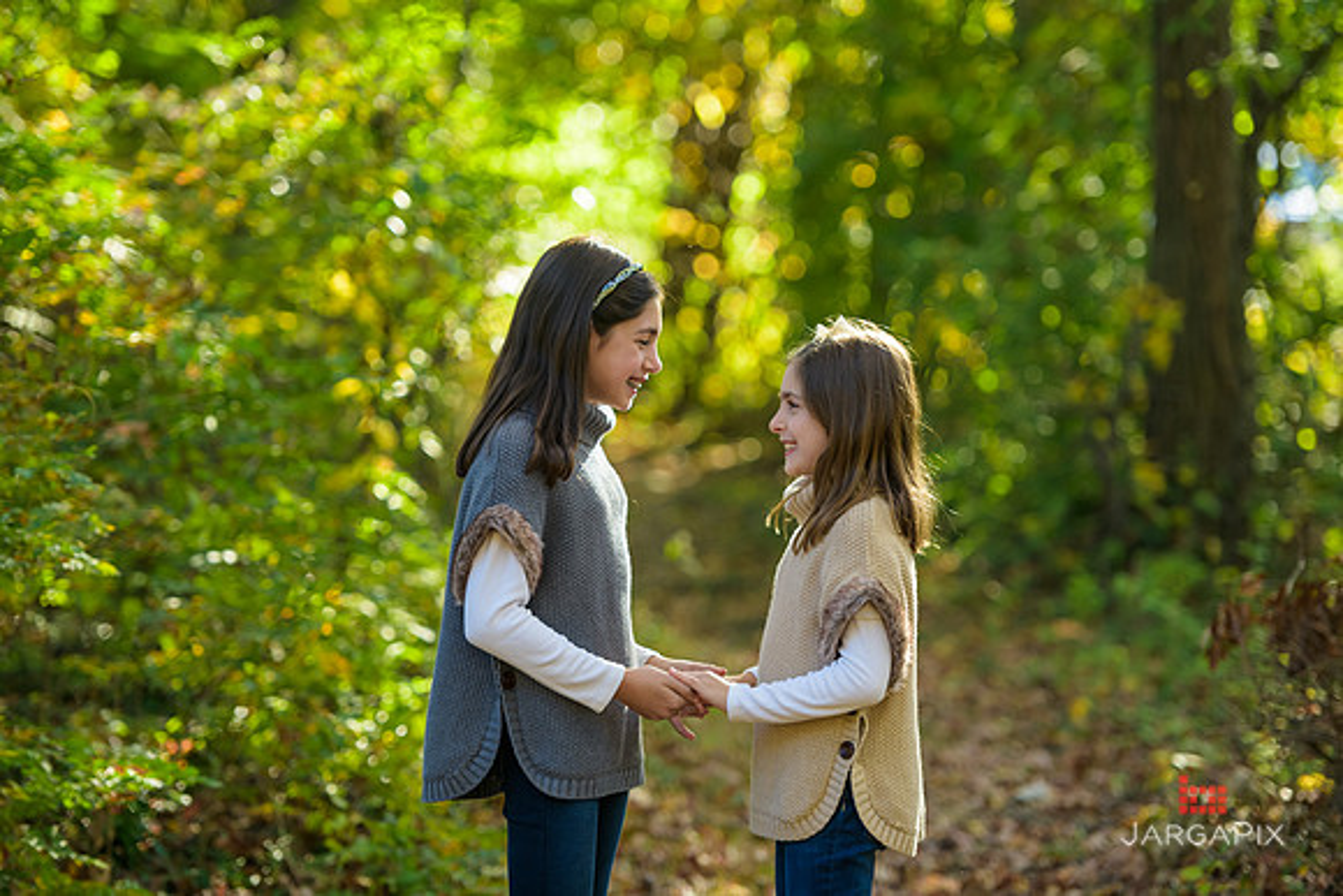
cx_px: 672
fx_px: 5037
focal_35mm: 135
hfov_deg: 15.2
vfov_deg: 10.2
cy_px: 448
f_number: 3.2
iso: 200
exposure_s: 1/200
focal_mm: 135
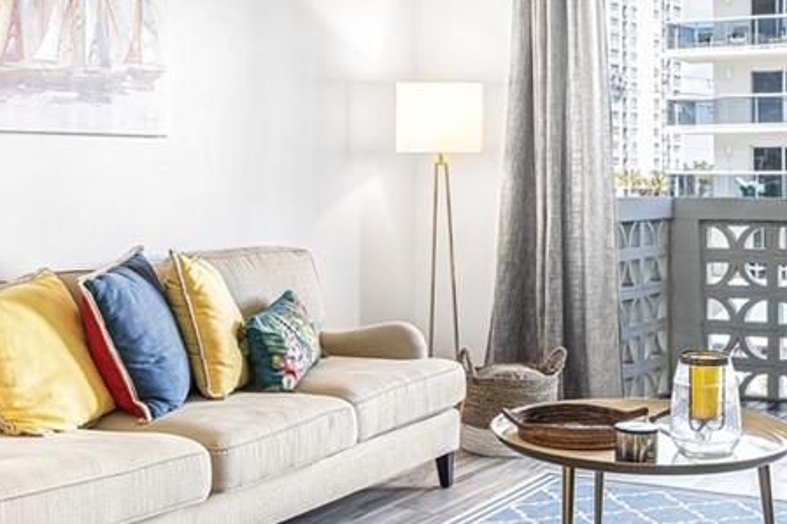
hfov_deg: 35.0
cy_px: 214
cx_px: 424
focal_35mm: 57
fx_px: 1246
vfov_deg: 23.7
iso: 200
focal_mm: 16
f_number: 8
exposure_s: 1/1.25
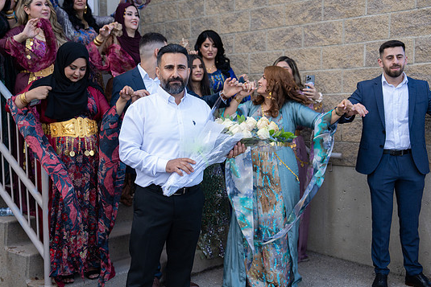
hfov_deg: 38.2
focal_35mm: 52
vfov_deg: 26.0
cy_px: 152
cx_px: 198
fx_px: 623
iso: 800
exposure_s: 1/2000
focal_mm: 48
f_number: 2.8
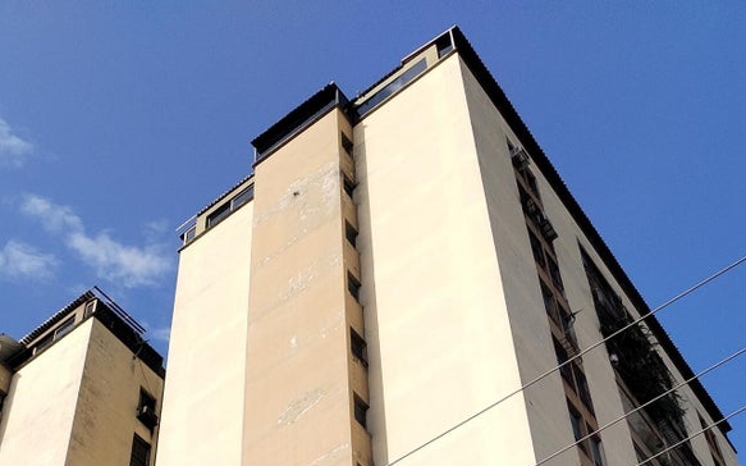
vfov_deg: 16.8
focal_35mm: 72
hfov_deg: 28.5
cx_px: 475
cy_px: 645
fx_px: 1463
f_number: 1.8
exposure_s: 1/1282
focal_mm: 4.75
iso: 100
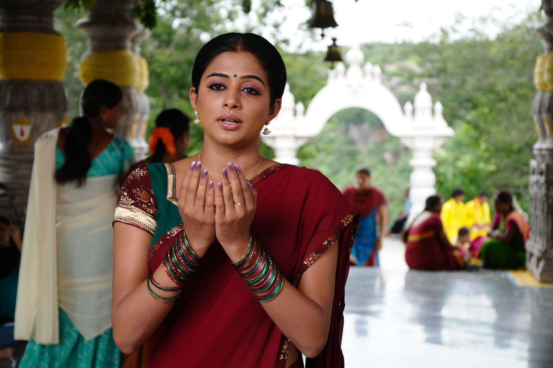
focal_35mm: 99
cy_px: 184
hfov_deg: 20.6
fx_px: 1519
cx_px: 276
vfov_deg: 13.8
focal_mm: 66
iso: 320
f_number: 5.3
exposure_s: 1/160
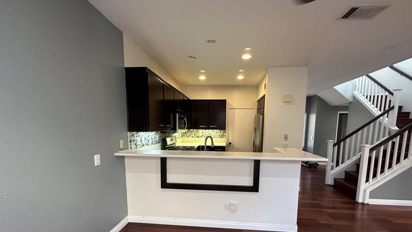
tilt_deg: -6.1
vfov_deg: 65.9
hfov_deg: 99.3
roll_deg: -0.7
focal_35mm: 16
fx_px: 175
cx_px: 213
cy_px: 147
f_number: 2.2
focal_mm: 2.22
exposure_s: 1/60
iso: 200
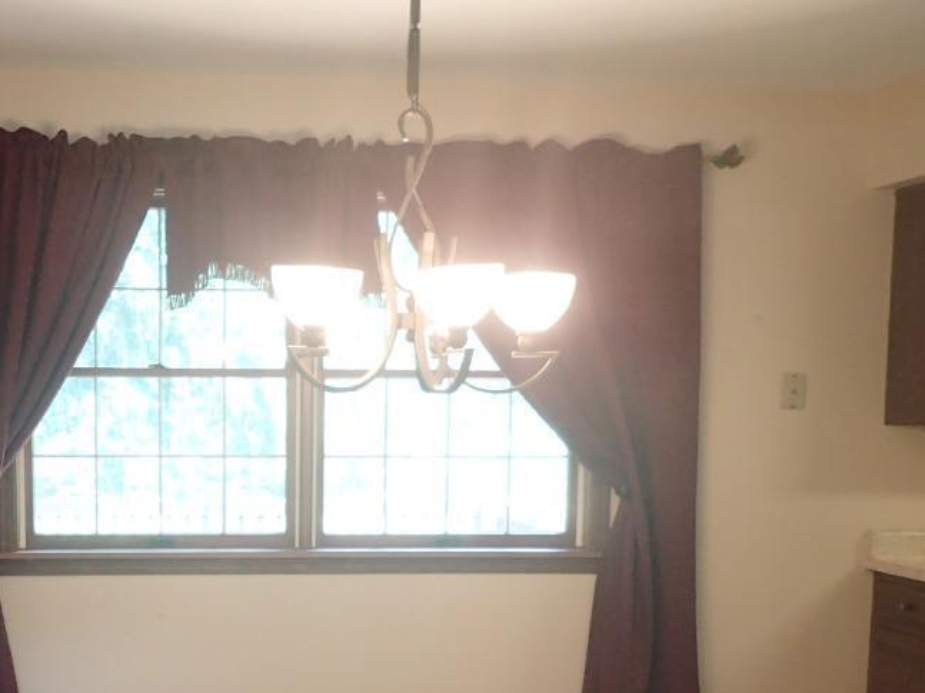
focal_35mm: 58
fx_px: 1550
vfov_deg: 24.5
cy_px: 625
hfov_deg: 32.8
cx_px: 270
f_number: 2
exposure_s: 1/30
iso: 200
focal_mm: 4.5
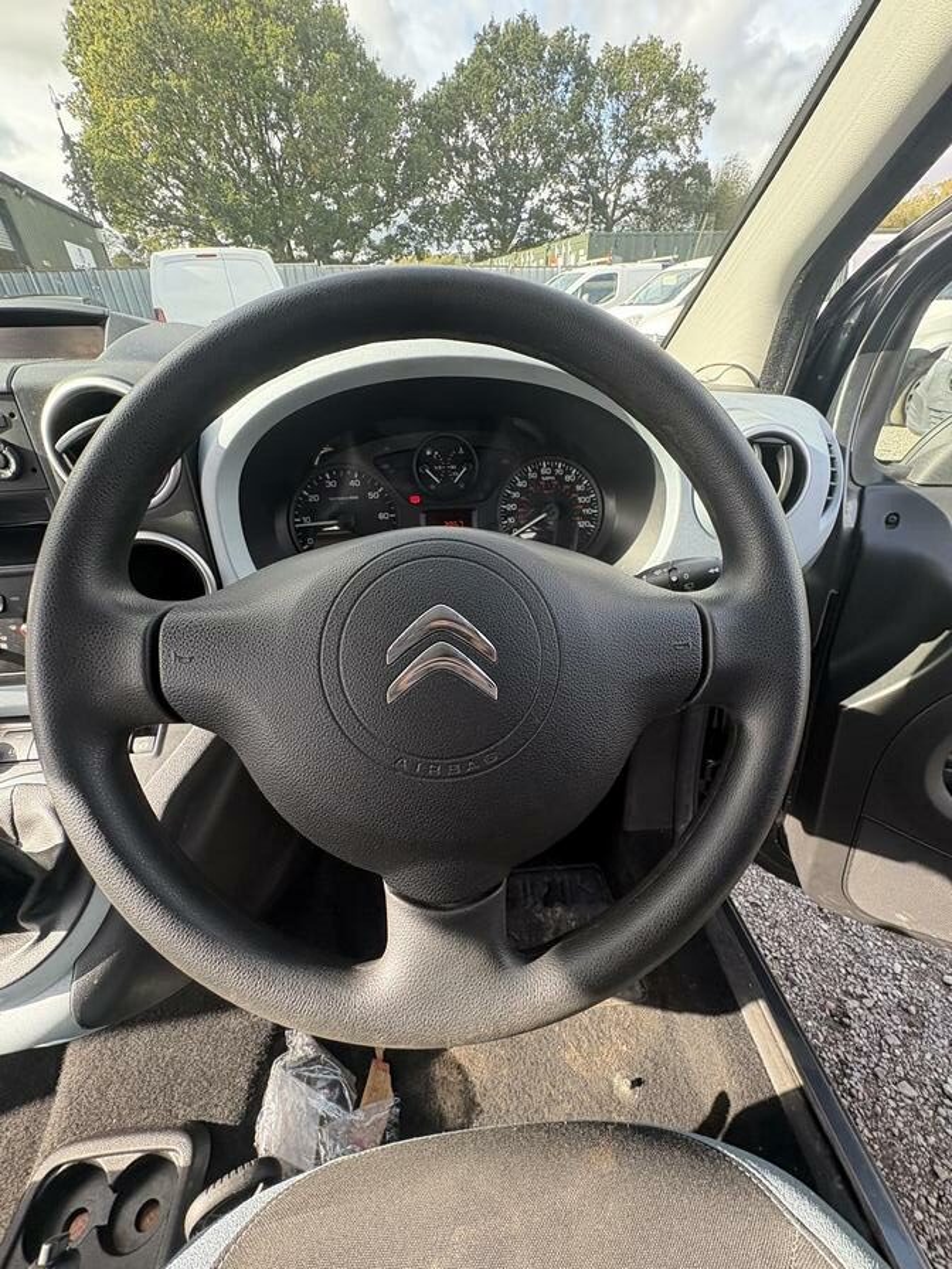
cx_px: 476
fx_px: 513
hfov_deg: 85.7
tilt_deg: -31.2
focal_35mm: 14
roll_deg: -1.1
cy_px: 634
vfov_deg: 102.1
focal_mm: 2.22
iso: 125
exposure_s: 1/138
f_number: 2.2
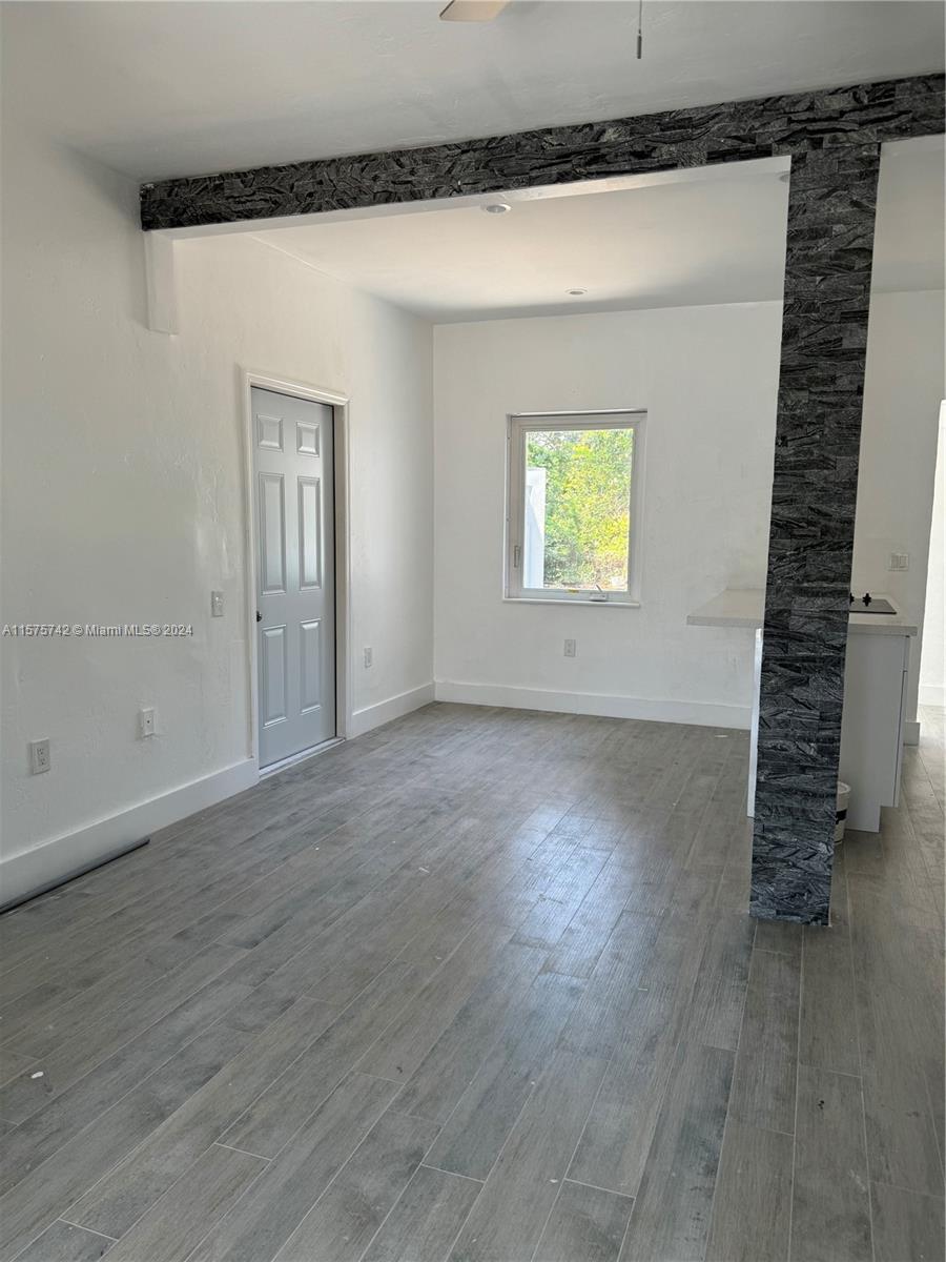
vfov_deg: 71.6
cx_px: 473
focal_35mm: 24
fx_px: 875
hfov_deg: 56.8
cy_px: 631
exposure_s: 1/121
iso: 100
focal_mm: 6.76
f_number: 1.78
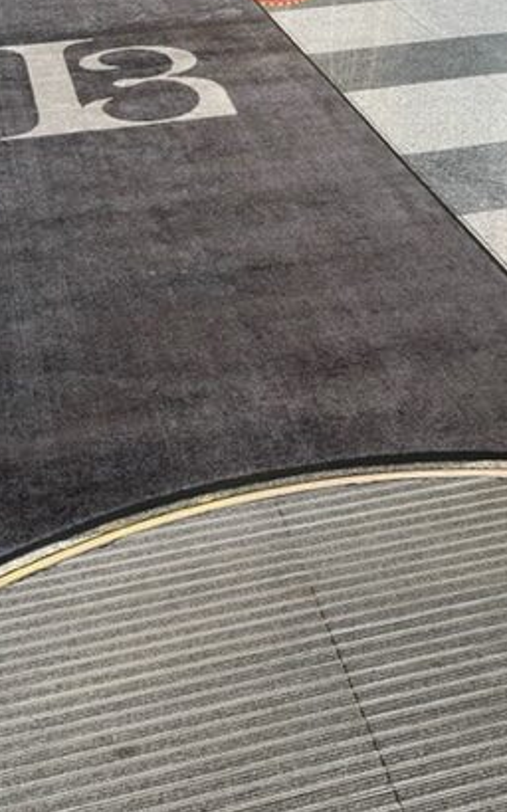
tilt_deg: -36.8
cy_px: 380
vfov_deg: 46.2
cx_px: 222
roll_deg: +1.8
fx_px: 951
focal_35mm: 43
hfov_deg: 29.8
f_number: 1.6
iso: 100
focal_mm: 4.2
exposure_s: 1/50
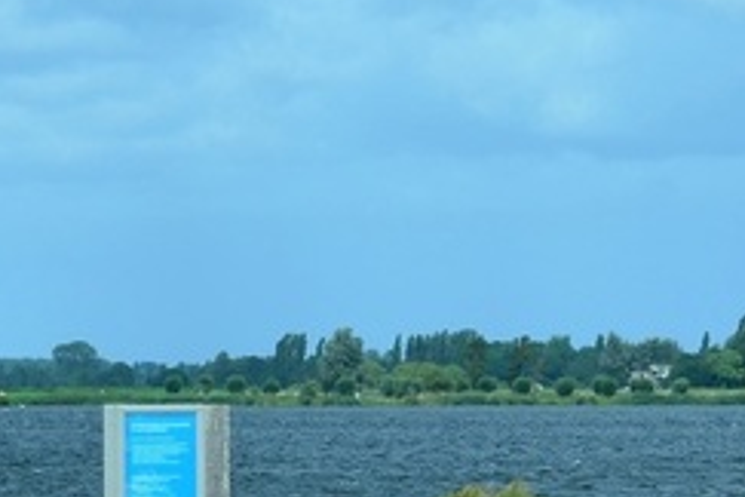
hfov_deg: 7.6
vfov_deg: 5.1
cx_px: 166
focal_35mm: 271
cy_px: 420
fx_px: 5600
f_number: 11
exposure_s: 1/160
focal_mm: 55
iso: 100
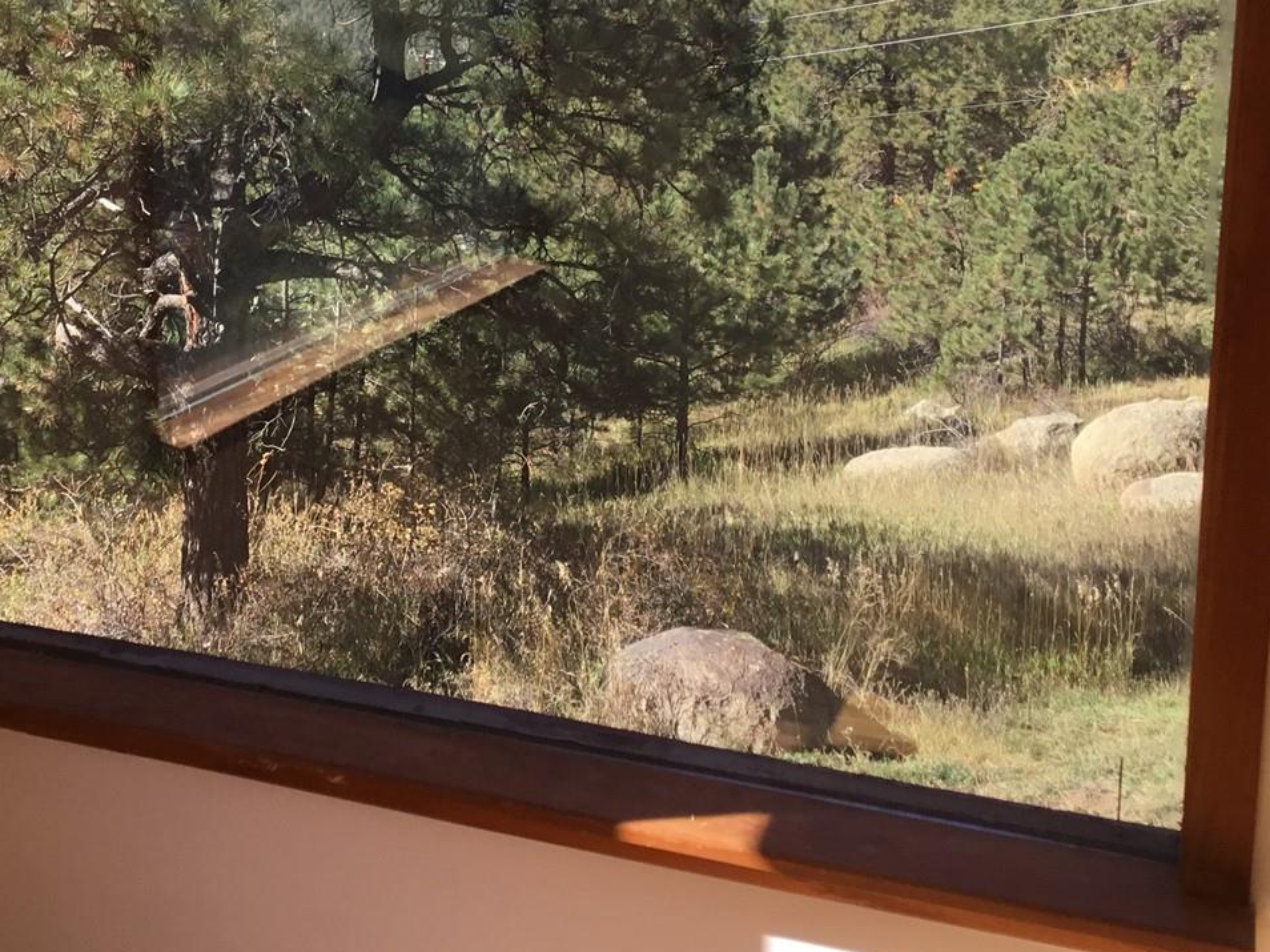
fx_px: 1907
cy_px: 202
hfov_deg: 36.4
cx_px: 419
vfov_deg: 27.5
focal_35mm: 52
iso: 25
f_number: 2.4
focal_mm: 3.3
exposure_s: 1/438
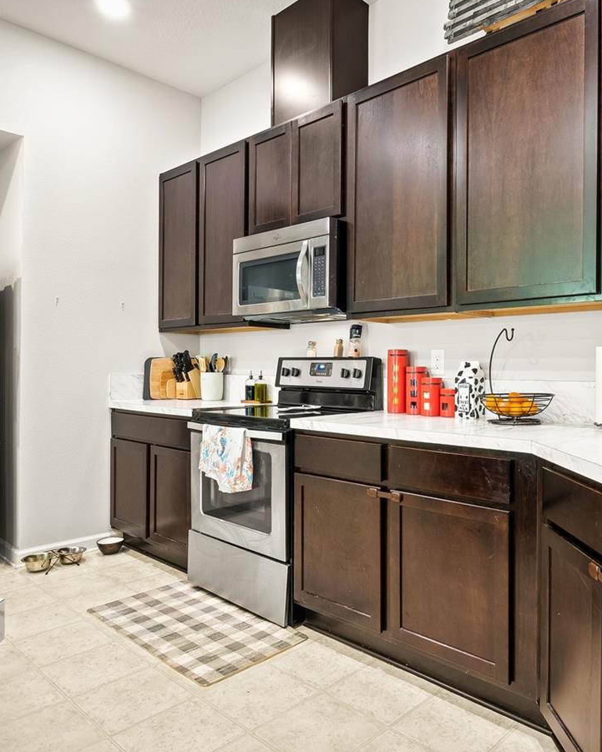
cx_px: 379
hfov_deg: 56.1
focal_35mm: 25
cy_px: 381
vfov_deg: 68.1
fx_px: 557
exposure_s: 1.5
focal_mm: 10
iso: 320
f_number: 8
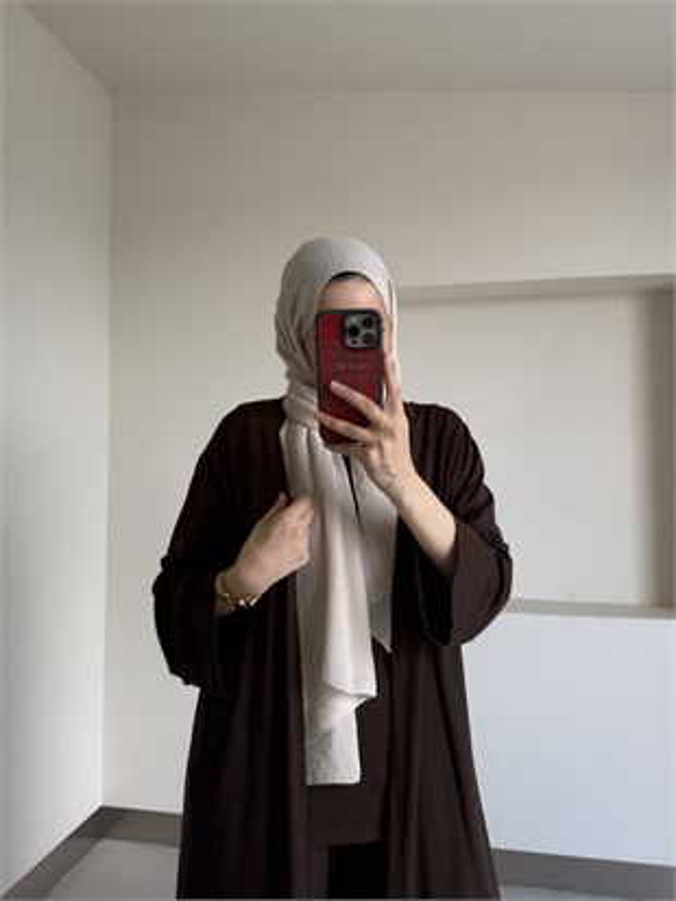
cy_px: 450
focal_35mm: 24
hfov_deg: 56.8
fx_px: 625
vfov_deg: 71.6
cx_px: 338
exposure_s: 1/152
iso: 64
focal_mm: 6.76
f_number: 1.78
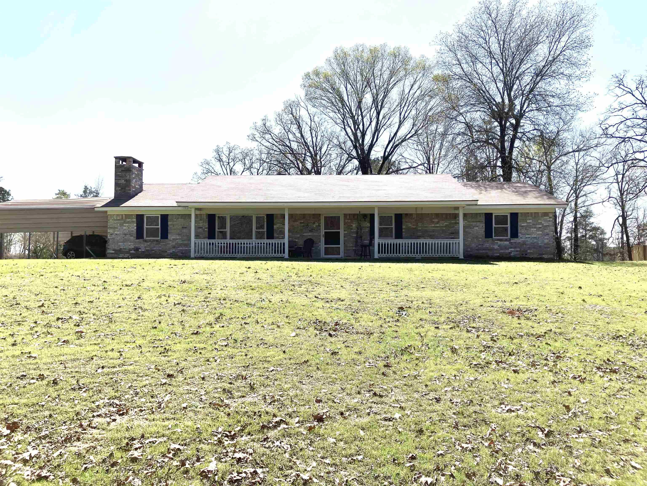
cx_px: 324
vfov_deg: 49.7
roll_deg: +0.0
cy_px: 243
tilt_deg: +3.8
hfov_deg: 63.4
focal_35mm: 28
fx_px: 523
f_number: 1.8
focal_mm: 3.99
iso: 32
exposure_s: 1/2024
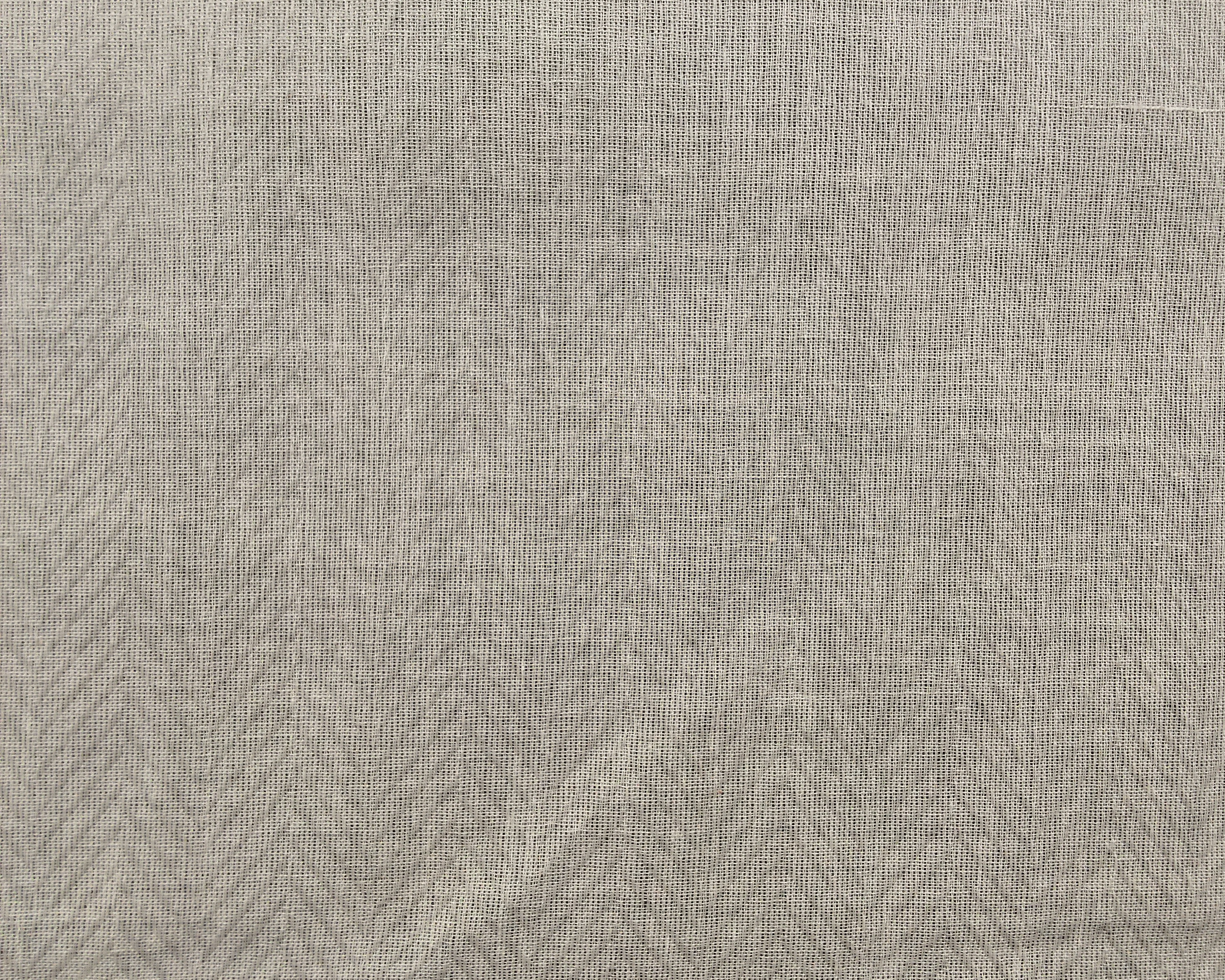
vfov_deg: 51.5
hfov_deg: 62.1
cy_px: 492
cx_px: 675
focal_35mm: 28
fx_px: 1015
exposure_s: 1/100
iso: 100
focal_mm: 2.78
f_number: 2
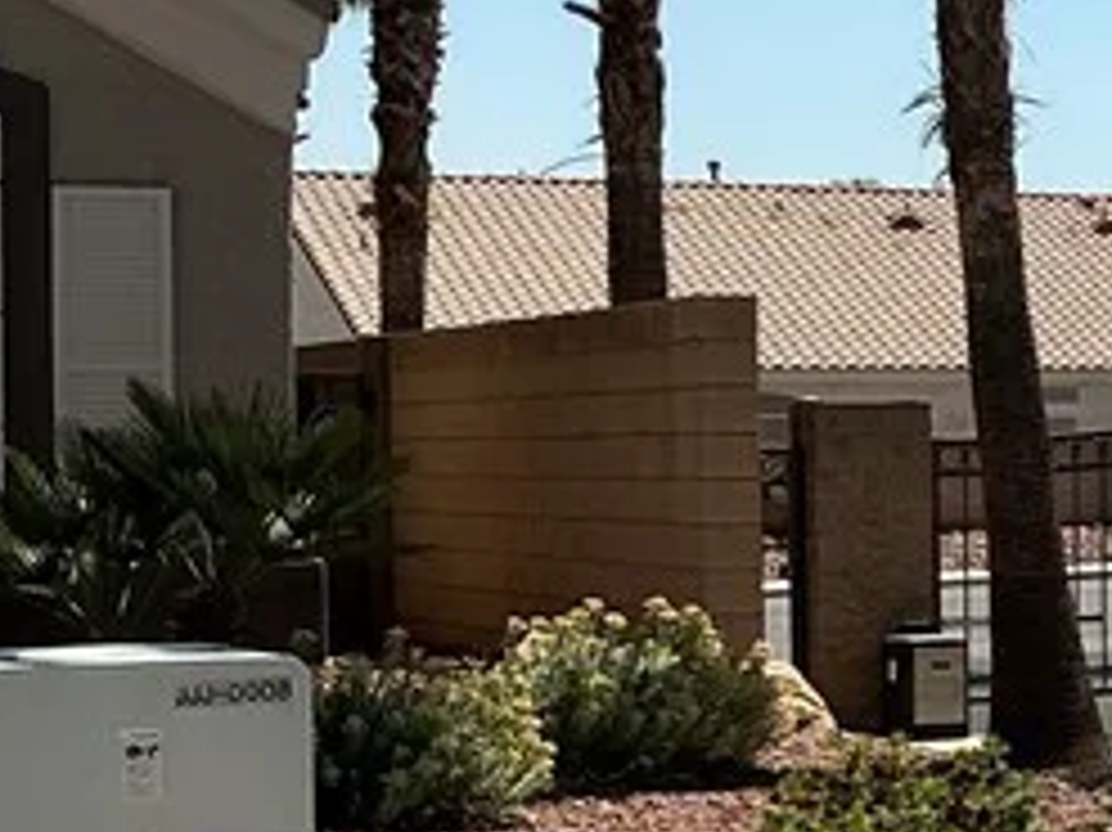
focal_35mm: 116
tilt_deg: +3.2
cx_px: 2283
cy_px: 463
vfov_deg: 12.8
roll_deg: -0.9
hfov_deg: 14.1
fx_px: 3725
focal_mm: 3
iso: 25
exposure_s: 1/2427
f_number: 1.8
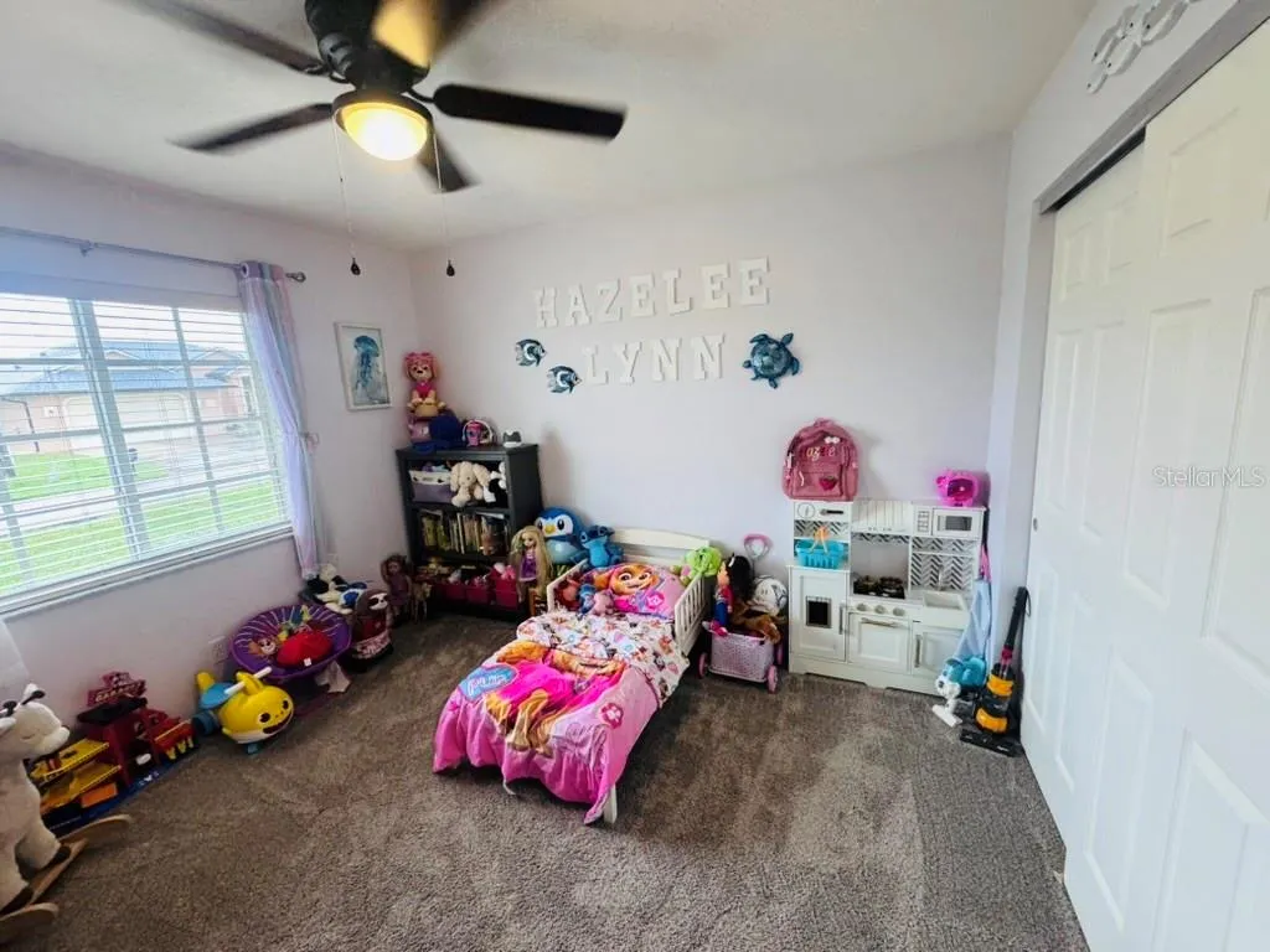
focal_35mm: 14
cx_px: 635
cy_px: 476
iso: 250
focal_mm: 2.22
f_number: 2.2
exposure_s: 1/60
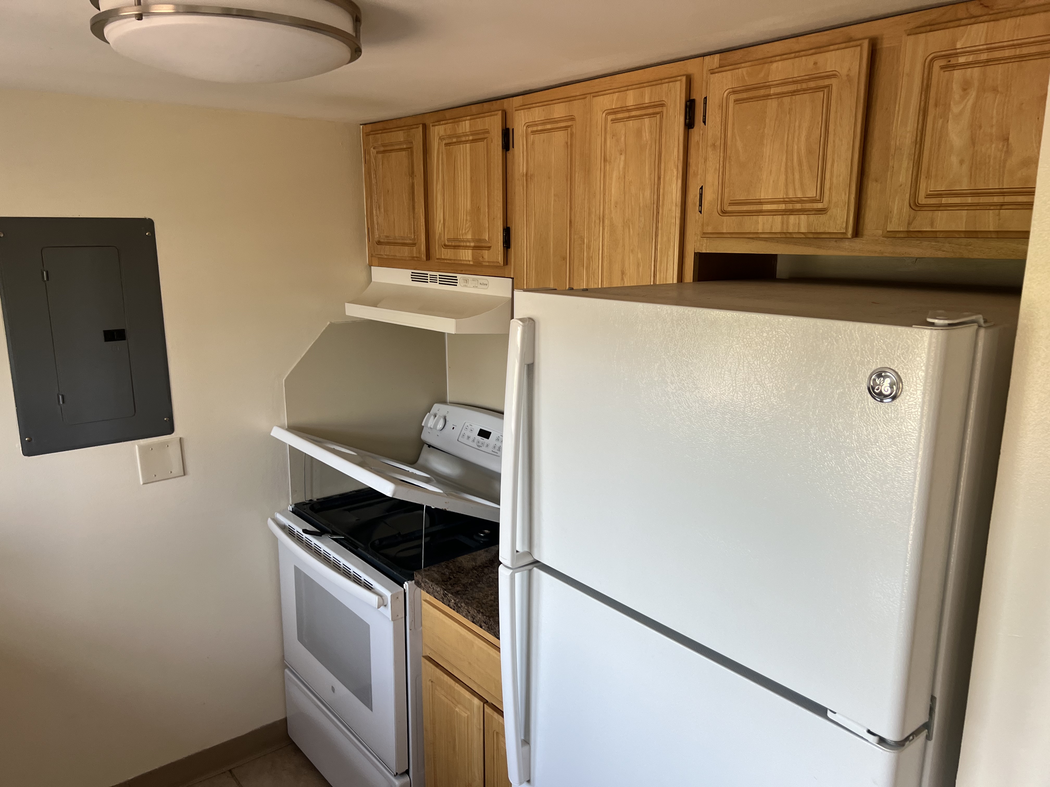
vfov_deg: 53.1
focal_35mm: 26
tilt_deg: -11.7
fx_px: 789
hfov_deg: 67.3
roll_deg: +1.2
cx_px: 525
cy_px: 394
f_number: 1.5
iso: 80
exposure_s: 1/120
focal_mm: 5.7
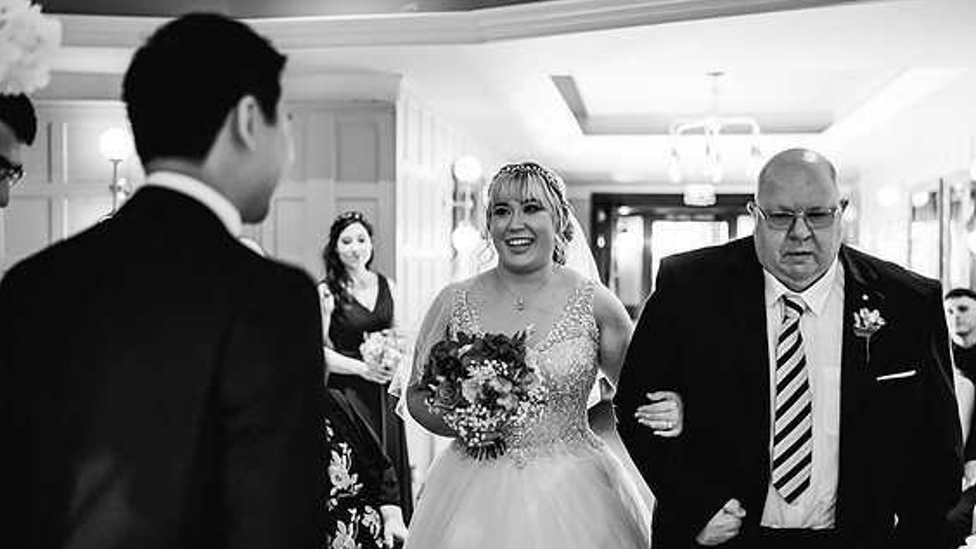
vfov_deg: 29.7
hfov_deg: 50.5
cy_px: 306
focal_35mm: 40
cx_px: 500
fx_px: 1035
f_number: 1.6
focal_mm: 35
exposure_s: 1/250
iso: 5000
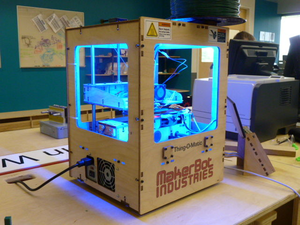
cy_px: 112
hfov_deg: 50.1
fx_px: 321
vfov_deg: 38.7
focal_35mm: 37
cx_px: 150
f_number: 3.6
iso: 400
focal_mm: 6.1
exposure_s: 1/30
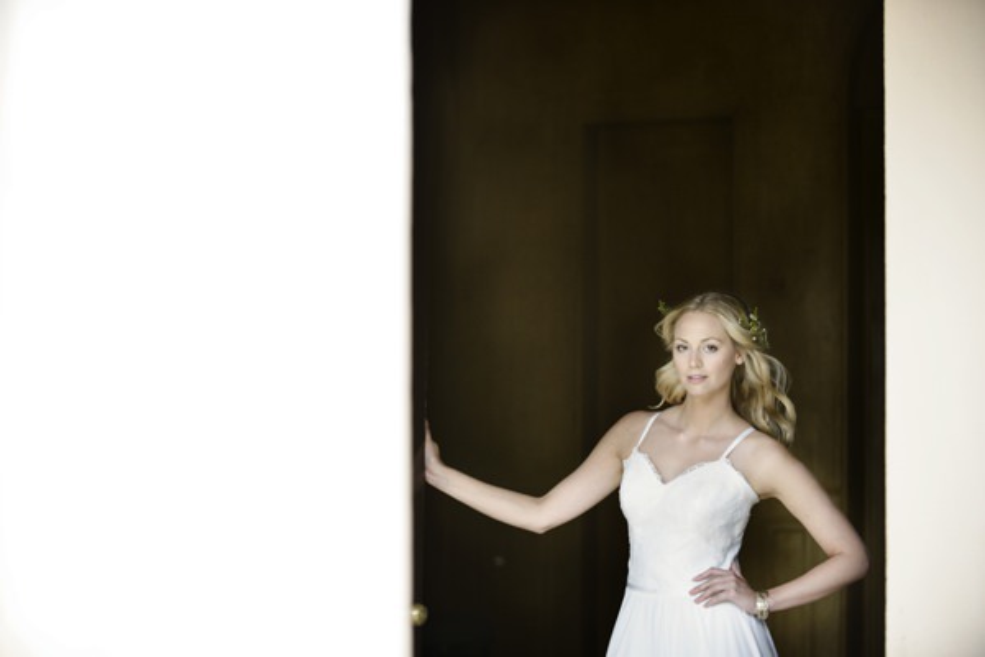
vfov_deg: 15.9
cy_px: 328
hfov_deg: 23.6
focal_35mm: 86
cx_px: 492
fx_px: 2353
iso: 640
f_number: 2.8
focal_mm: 86
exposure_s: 1/500
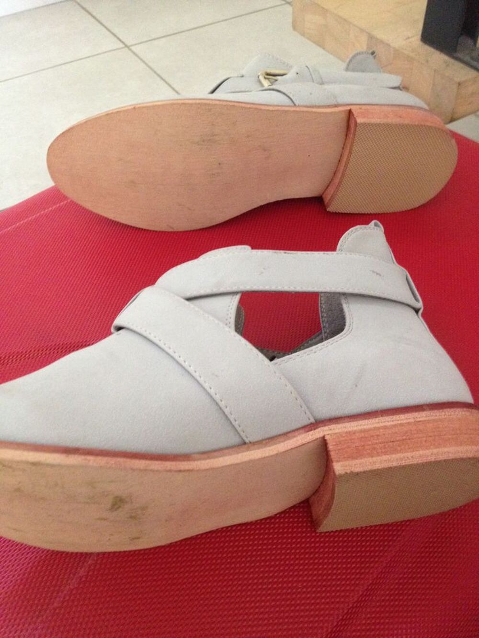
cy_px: 319
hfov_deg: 40.7
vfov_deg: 52.6
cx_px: 240
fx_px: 646
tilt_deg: -49.3
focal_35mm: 35
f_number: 2.4
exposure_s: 1/15
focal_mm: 4.28
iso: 400
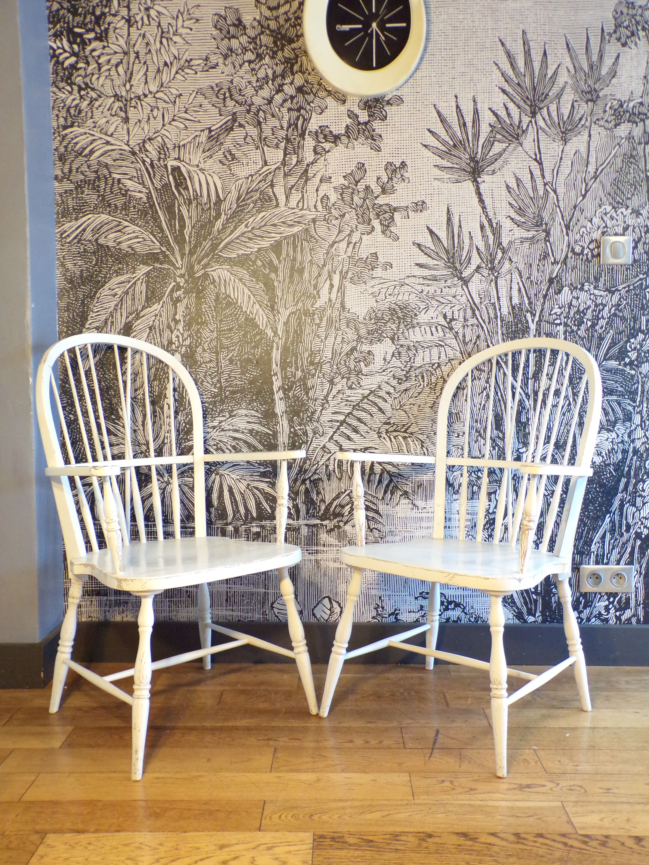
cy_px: 432
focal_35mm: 32
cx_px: 324
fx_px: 800
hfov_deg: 44.2
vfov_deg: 56.8
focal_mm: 5.8
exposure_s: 1/8
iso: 400
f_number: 3.2
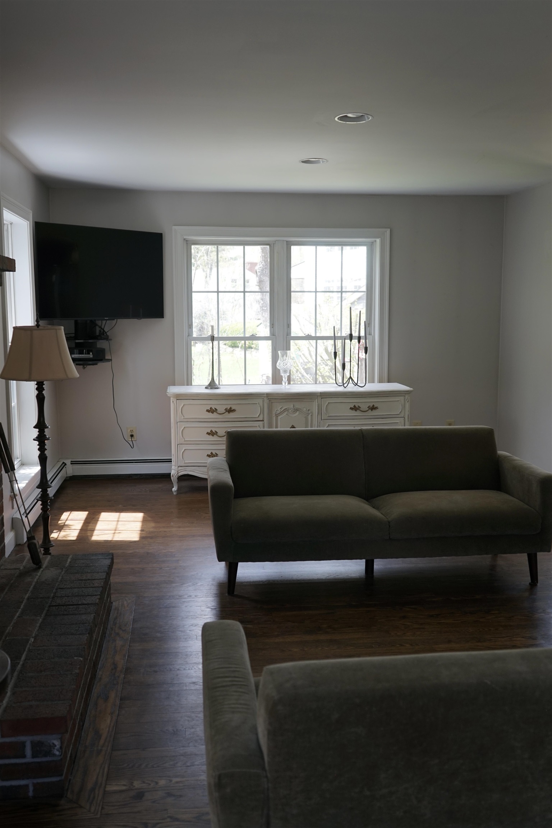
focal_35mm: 32
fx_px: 736
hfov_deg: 41.1
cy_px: 414
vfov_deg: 58.7
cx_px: 276
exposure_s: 1/60
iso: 160
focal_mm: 32
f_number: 4
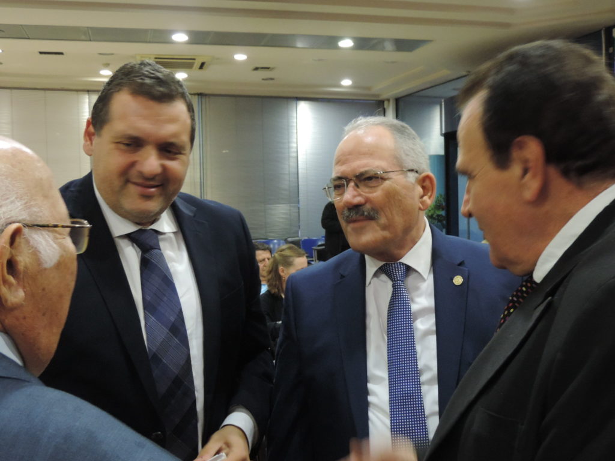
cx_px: 308
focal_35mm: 40
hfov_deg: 46.8
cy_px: 230
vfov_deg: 36.0
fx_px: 711
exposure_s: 1/13
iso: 720
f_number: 3.3
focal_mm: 7.1
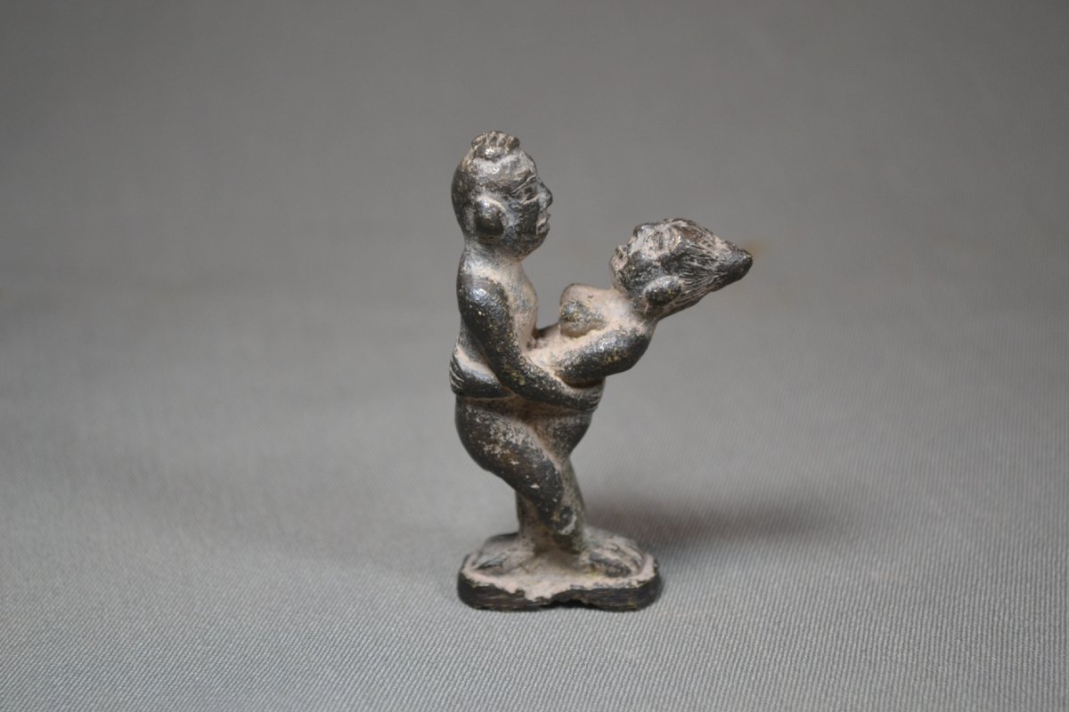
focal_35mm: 82
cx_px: 534
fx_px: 2450
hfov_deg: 24.6
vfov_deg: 16.6
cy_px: 356
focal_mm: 55
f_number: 5.6
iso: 400
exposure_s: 1/100
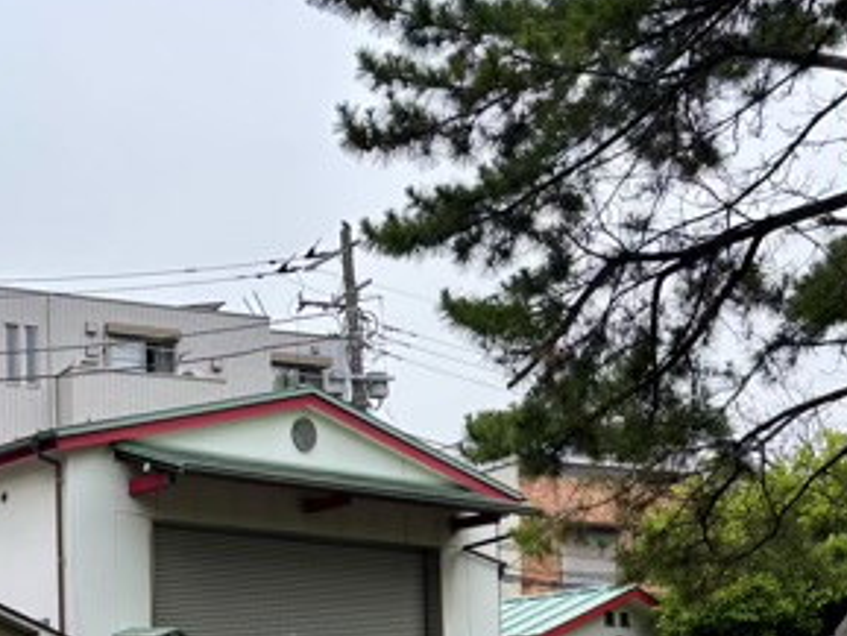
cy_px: 681
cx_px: 103
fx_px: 1542
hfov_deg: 29.6
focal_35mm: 63
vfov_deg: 22.2
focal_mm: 5.96
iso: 50
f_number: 1.6
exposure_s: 1/1139
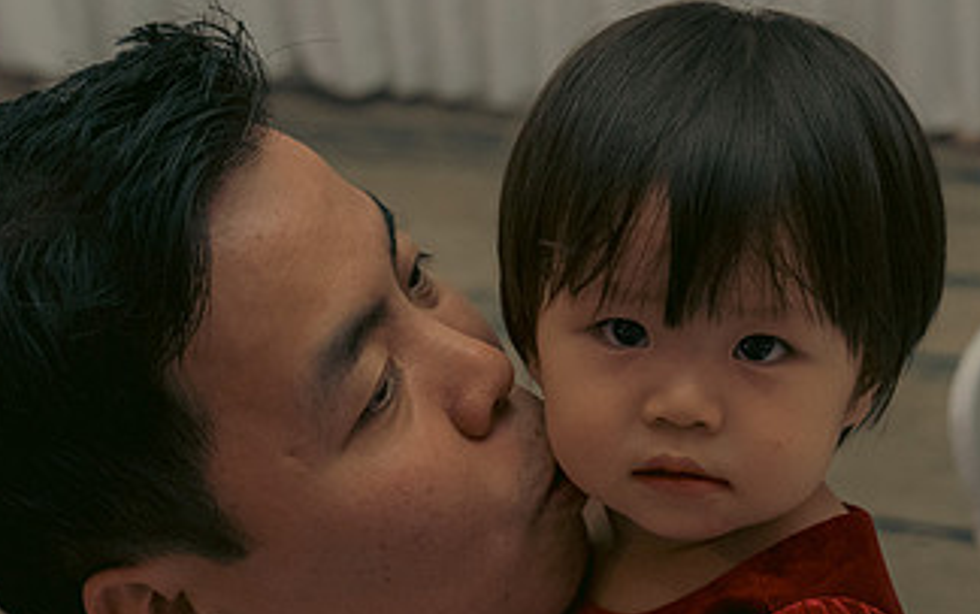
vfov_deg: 14.0
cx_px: 711
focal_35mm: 93
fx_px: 2486
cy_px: 534
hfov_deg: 22.1
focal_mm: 34
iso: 2500
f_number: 3.5
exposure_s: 1/160
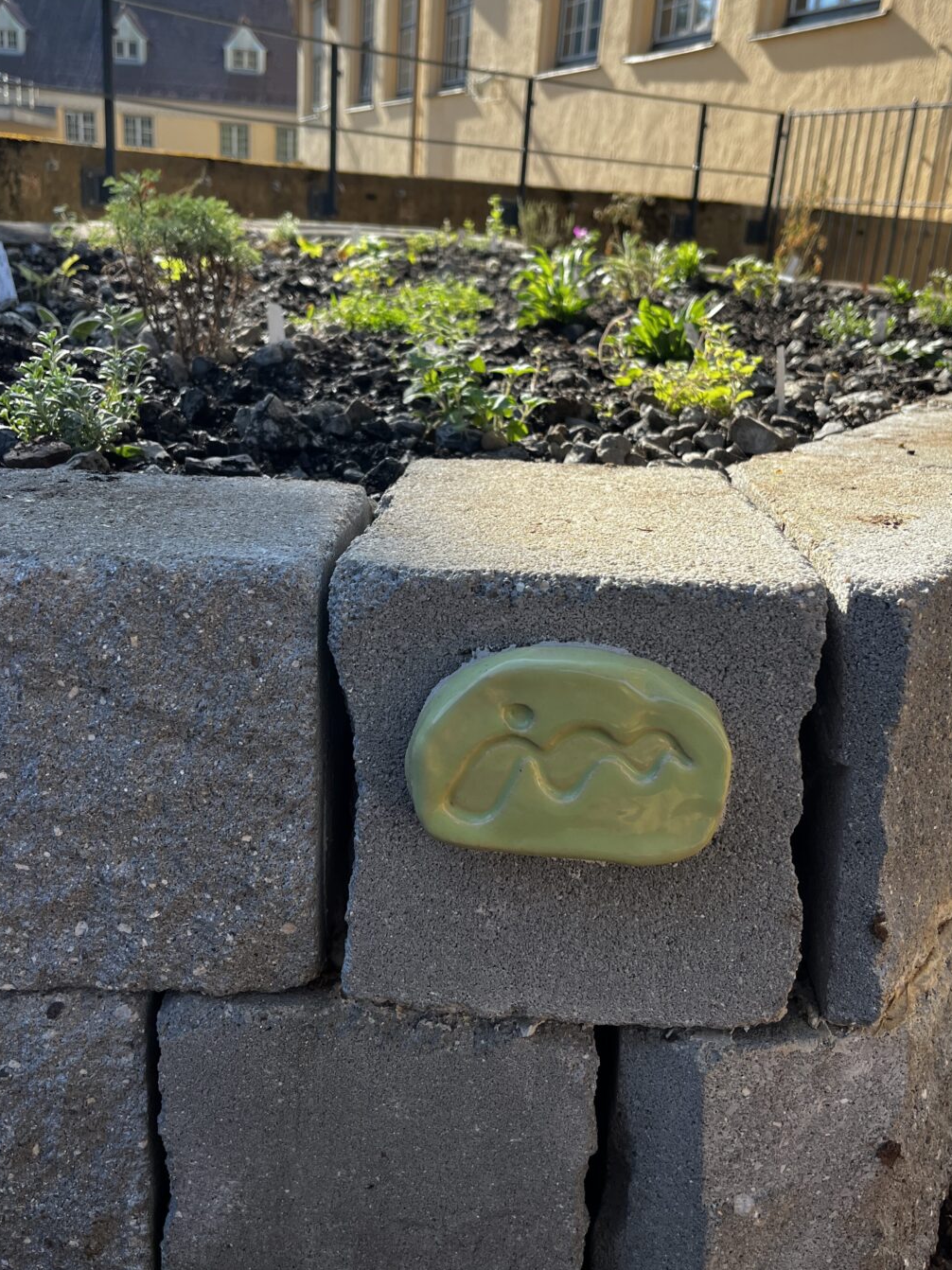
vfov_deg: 58.3
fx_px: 1137
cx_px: 502
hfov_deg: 45.4
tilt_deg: -19.0
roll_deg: -4.7
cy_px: 598
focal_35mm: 31
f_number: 1.6
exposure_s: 1/804
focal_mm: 5.1
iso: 50
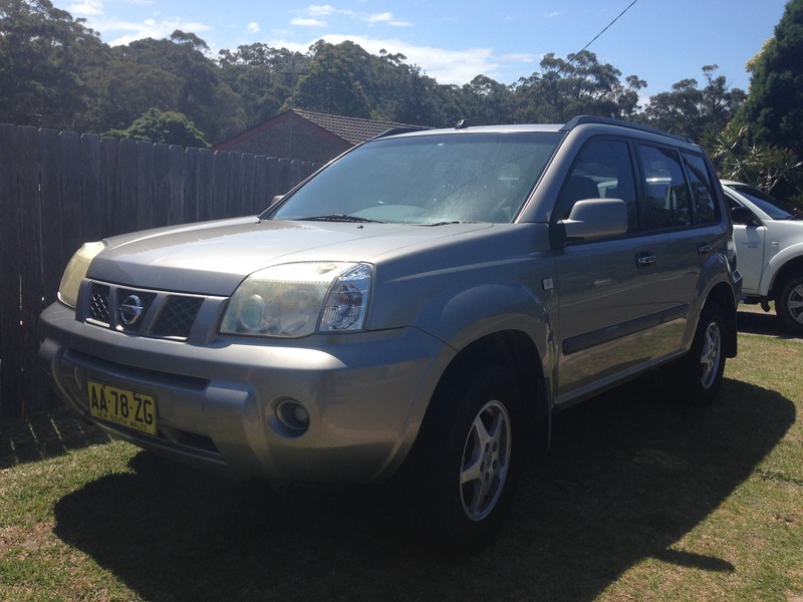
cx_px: 402
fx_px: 766
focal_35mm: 33
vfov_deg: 42.9
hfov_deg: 55.4
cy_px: 301
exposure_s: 1/1938
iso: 50
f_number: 2.4
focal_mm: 4.12
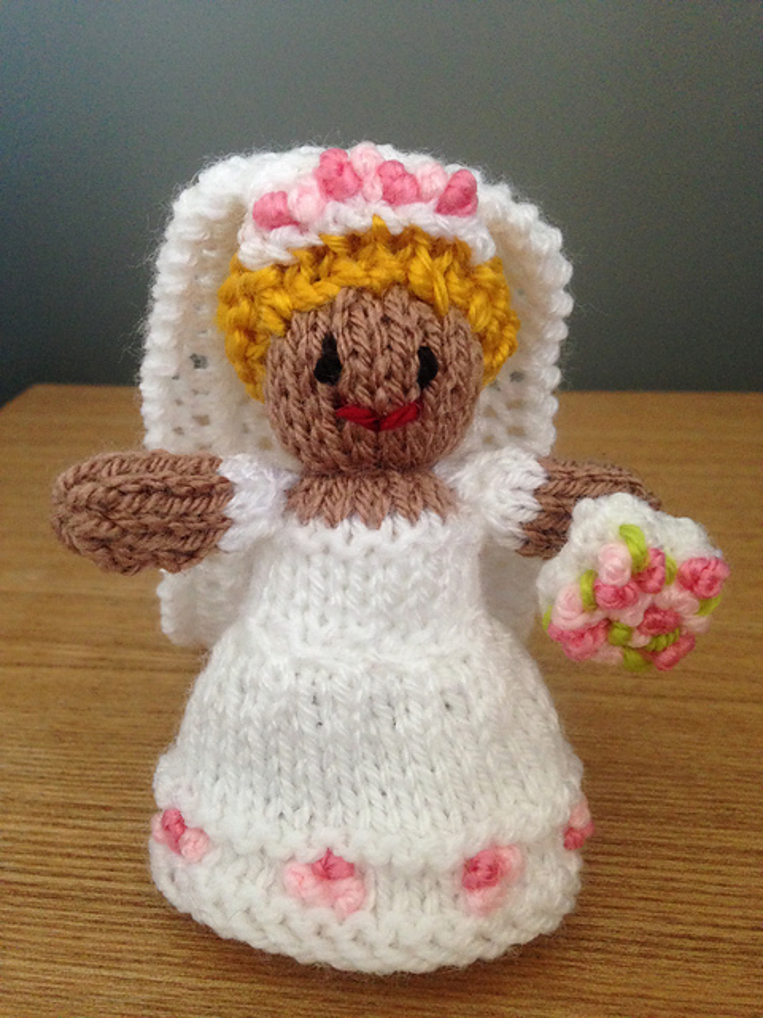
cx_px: 382
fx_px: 970
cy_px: 509
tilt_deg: -23.3
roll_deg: +0.6
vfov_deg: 55.4
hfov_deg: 42.9
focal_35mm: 33
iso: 250
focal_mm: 4.12
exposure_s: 1/20
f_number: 2.4
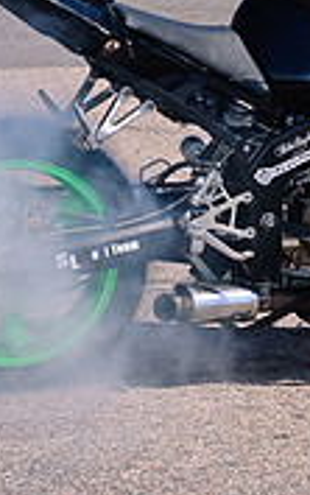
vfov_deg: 6.7
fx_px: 4180
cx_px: 257
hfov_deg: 4.2
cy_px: 25
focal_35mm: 310
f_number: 11
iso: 200
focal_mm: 62
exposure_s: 1/500
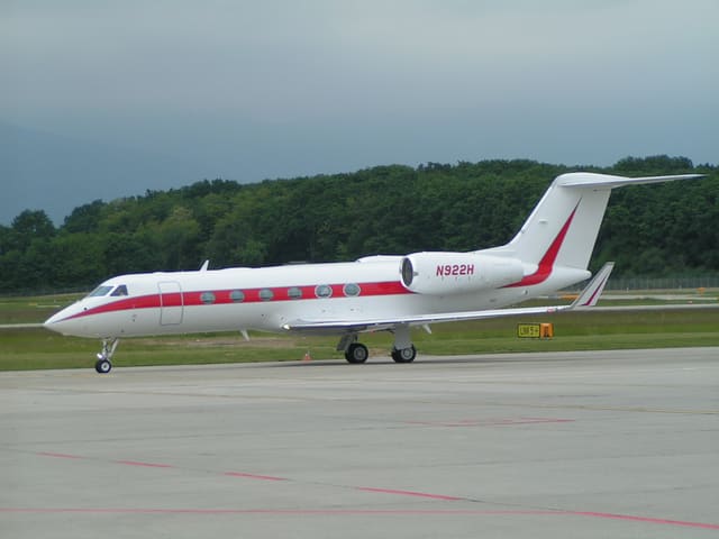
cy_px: 270
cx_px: 360
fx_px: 2970
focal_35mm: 143
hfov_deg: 13.8
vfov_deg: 10.4
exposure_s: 1/800
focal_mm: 21.9
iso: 50
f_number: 3.5
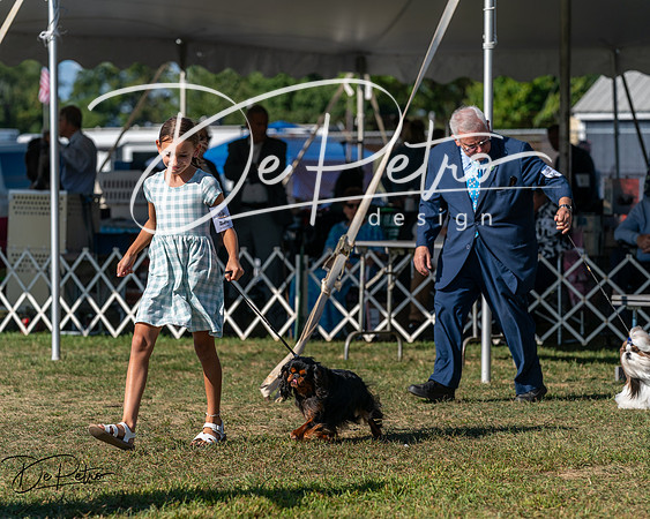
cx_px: 325
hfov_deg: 12.8
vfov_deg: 10.2
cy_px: 260
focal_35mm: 151
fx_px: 2902
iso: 125
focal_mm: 134
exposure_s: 1/1250
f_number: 4.5
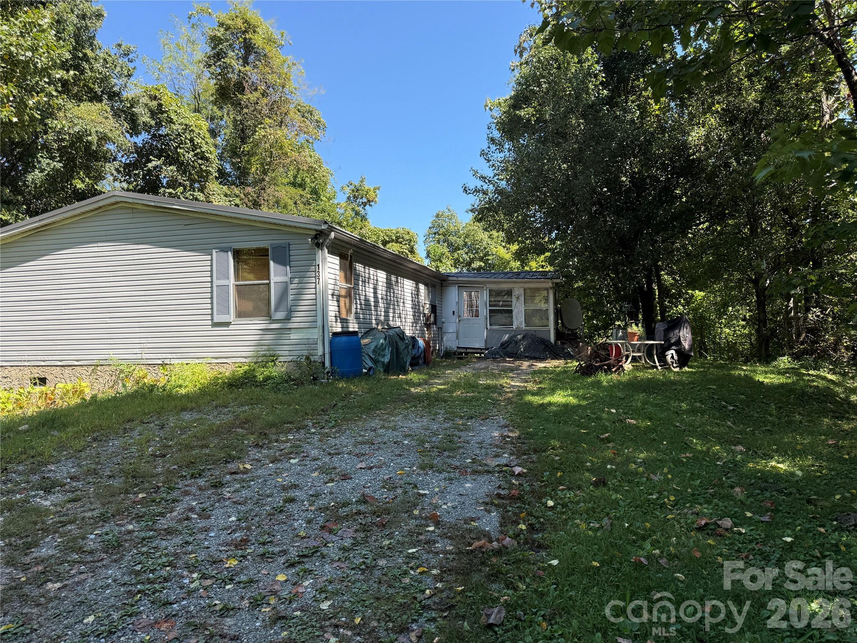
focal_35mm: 24
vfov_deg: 56.8
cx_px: 428
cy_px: 322
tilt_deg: +2.5
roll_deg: +3.1
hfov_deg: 71.6
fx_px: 594
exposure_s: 1/1314
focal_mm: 6.76
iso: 100
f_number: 1.78
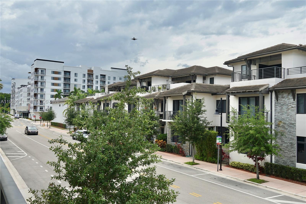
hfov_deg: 60.3
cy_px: 102
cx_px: 153
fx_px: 263
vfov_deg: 42.3
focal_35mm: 31
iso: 100
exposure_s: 1/160
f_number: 9
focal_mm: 21
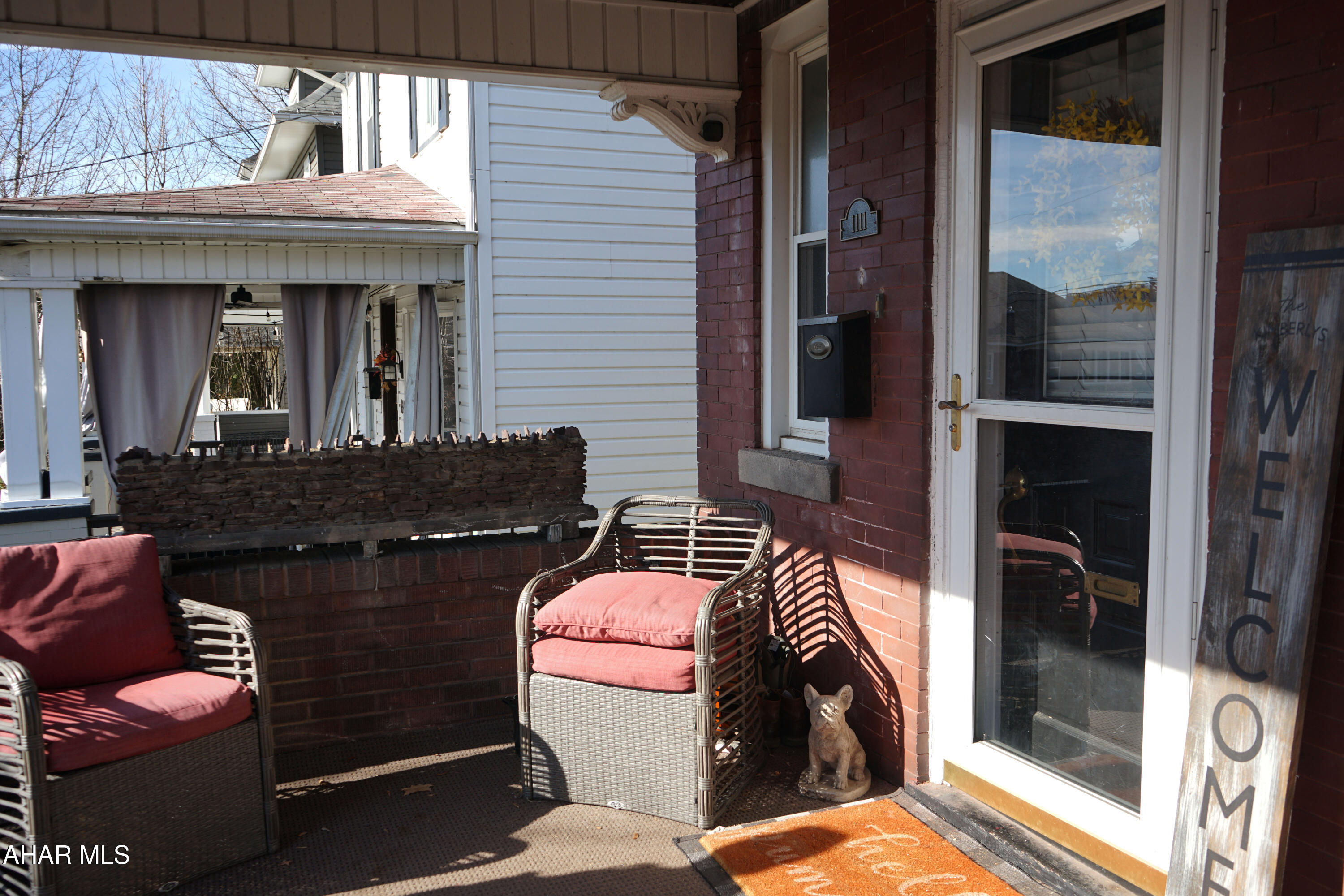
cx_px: 672
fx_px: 1120
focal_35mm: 30
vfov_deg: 43.6
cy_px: 448
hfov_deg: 61.9
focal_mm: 30
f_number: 5.6
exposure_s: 1/200
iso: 100
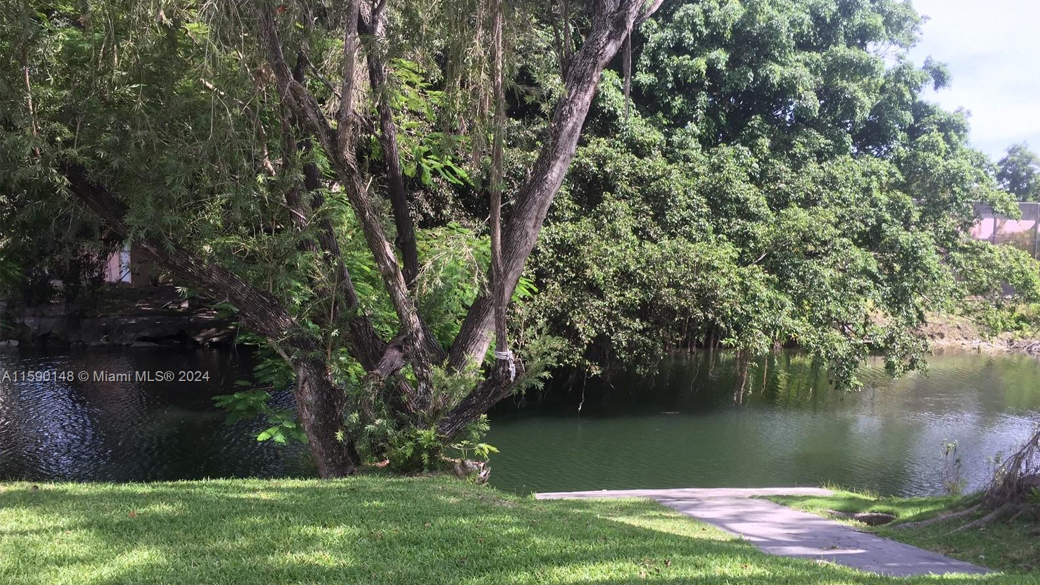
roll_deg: -2.6
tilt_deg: -8.3
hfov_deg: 61.0
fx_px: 883
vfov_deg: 36.4
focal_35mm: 32
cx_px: 526
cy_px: 378
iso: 32
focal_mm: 4.15
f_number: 2.2
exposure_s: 1/482
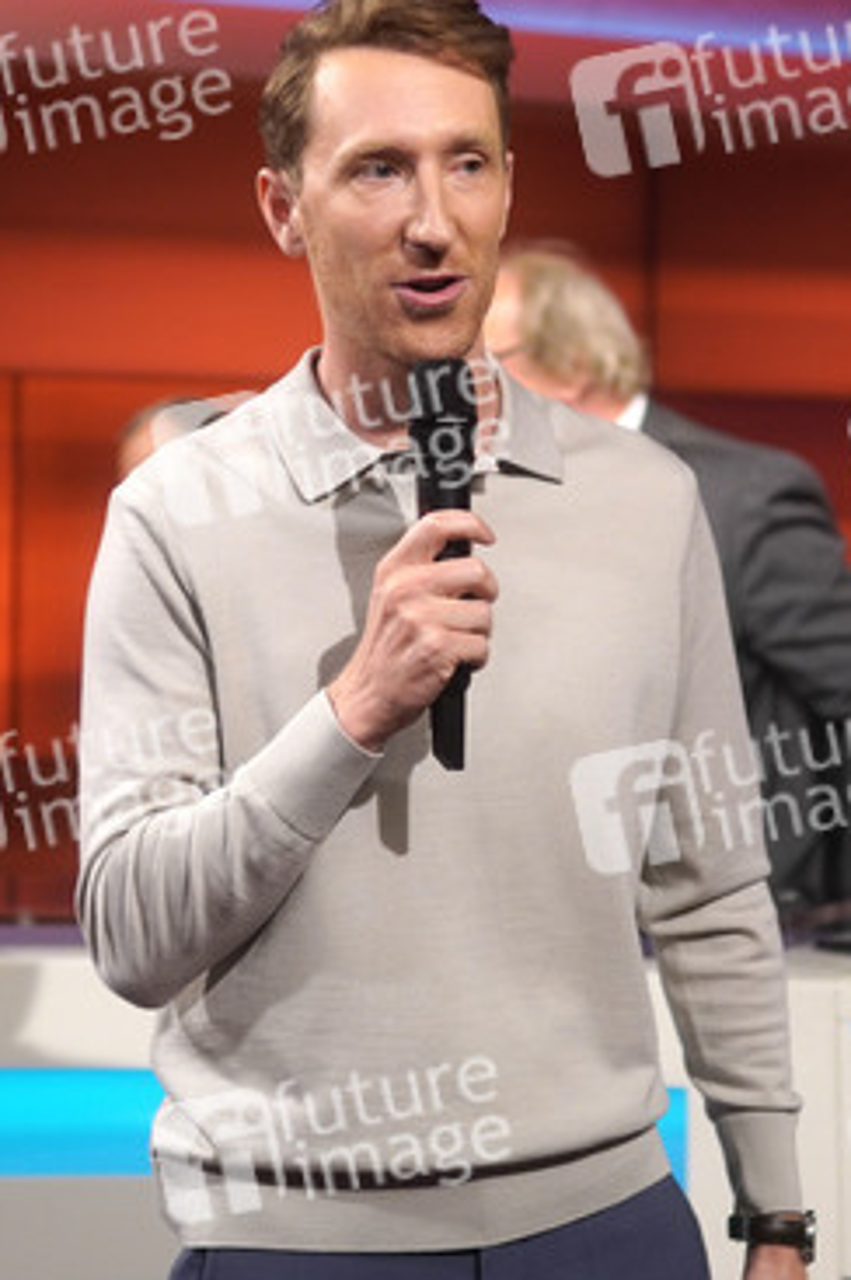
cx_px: 432
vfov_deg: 40.4
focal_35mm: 49
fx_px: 1741
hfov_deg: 27.5
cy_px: 617
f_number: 1.4
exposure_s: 1/500
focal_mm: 30
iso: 640
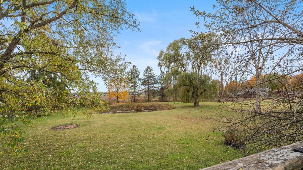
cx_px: 150
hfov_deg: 95.9
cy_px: 93
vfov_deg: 63.8
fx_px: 137
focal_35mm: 17
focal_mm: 16
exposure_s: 1/200
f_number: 9
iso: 250
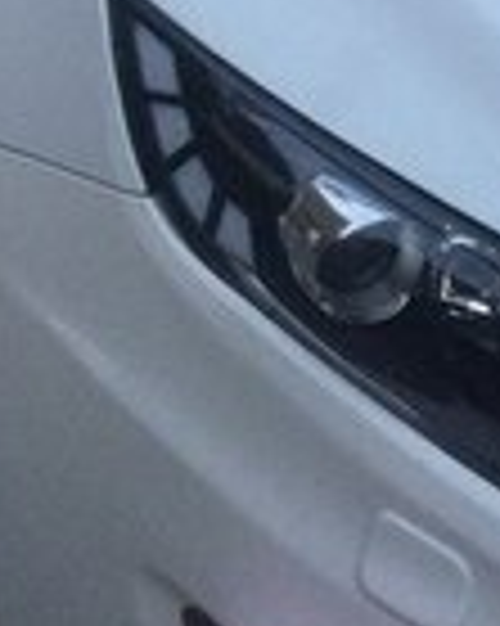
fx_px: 1870
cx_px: 72
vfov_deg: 17.3
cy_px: -288
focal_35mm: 101
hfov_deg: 15.1
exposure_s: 1/33
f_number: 2.2
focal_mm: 4.15
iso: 200
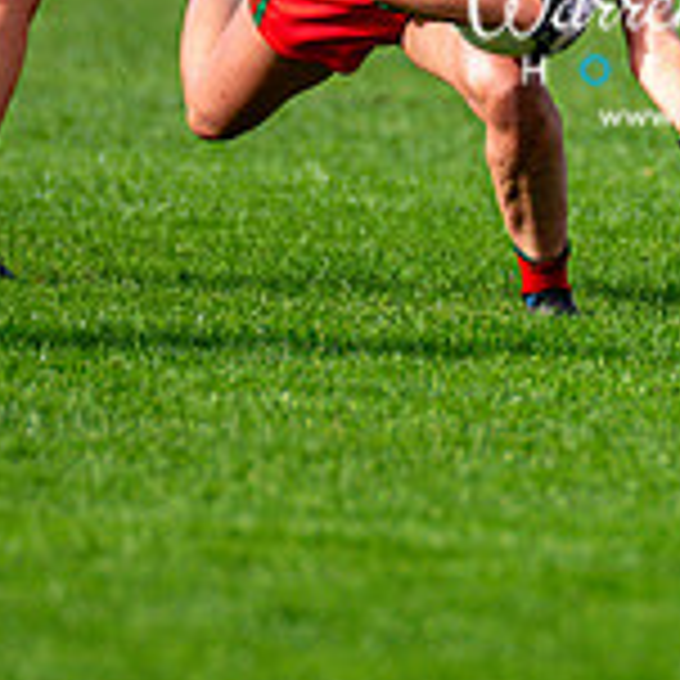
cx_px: 761
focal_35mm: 1470
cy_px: -72
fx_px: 32670
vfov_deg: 1.2
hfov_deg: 1.2
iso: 200
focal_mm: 300
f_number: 2.8
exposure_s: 1/3200
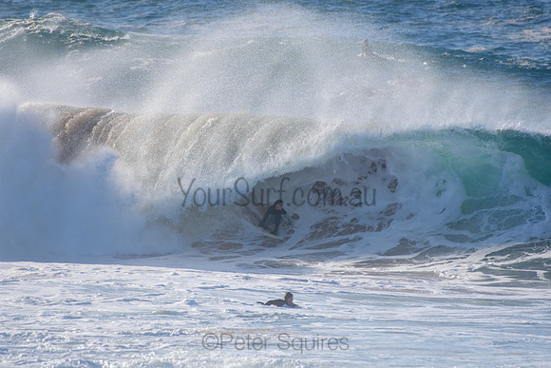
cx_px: 276
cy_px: 184
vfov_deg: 1.8
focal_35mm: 750
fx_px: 11481
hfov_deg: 2.7
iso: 320
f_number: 5.6
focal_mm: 500
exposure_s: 1/2000
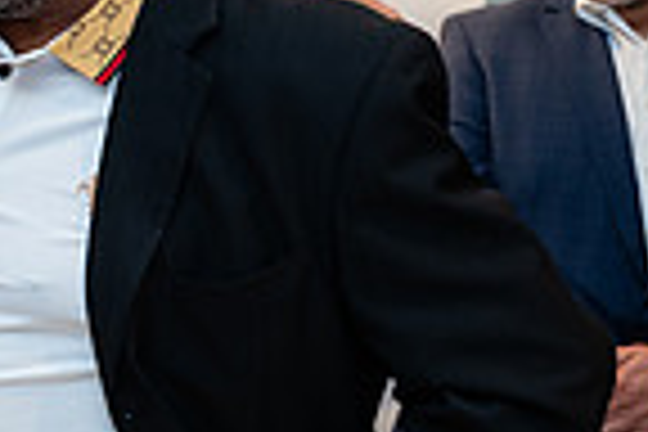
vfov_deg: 9.8
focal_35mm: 140
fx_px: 2520
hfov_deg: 14.0
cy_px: 285
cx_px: -244
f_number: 4
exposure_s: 1/160
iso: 400
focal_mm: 33.5
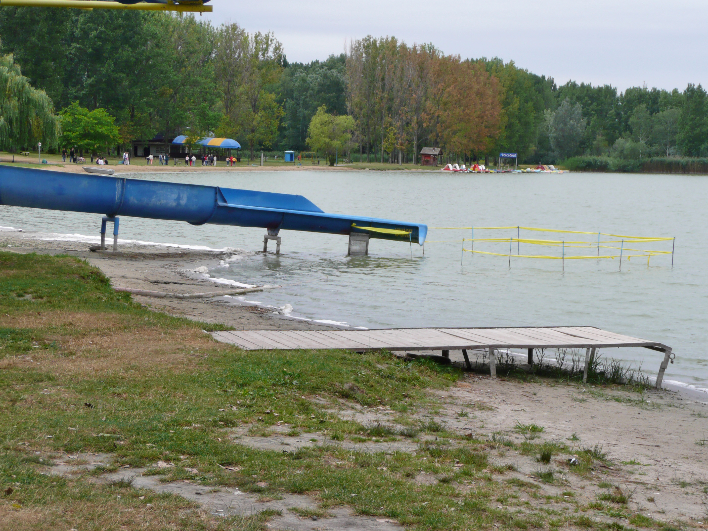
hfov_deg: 25.3
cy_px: 266
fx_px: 1575
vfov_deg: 19.1
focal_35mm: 77
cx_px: 354
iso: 100
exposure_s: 1/80
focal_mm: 12.7
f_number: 4.6
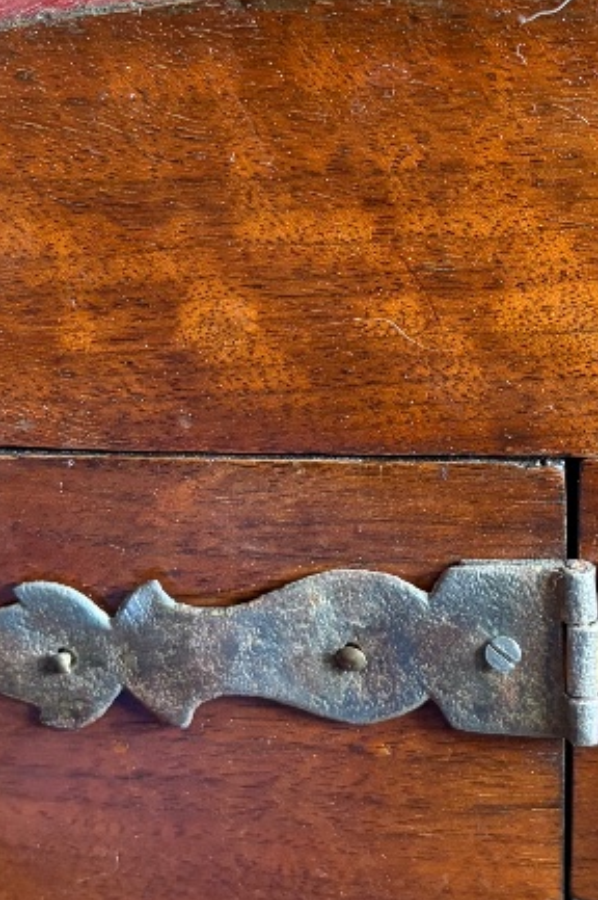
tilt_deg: -19.3
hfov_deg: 17.7
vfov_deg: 27.0
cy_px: 364
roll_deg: +0.1
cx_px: 613
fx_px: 1872
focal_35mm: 75
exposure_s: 1/60
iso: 500
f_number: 1.6
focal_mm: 5.96
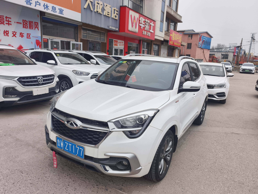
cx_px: 129
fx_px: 171
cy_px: 97
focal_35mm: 23
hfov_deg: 73.9
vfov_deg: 58.9
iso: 80
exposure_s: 1/1734
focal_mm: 5.84
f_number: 1.6
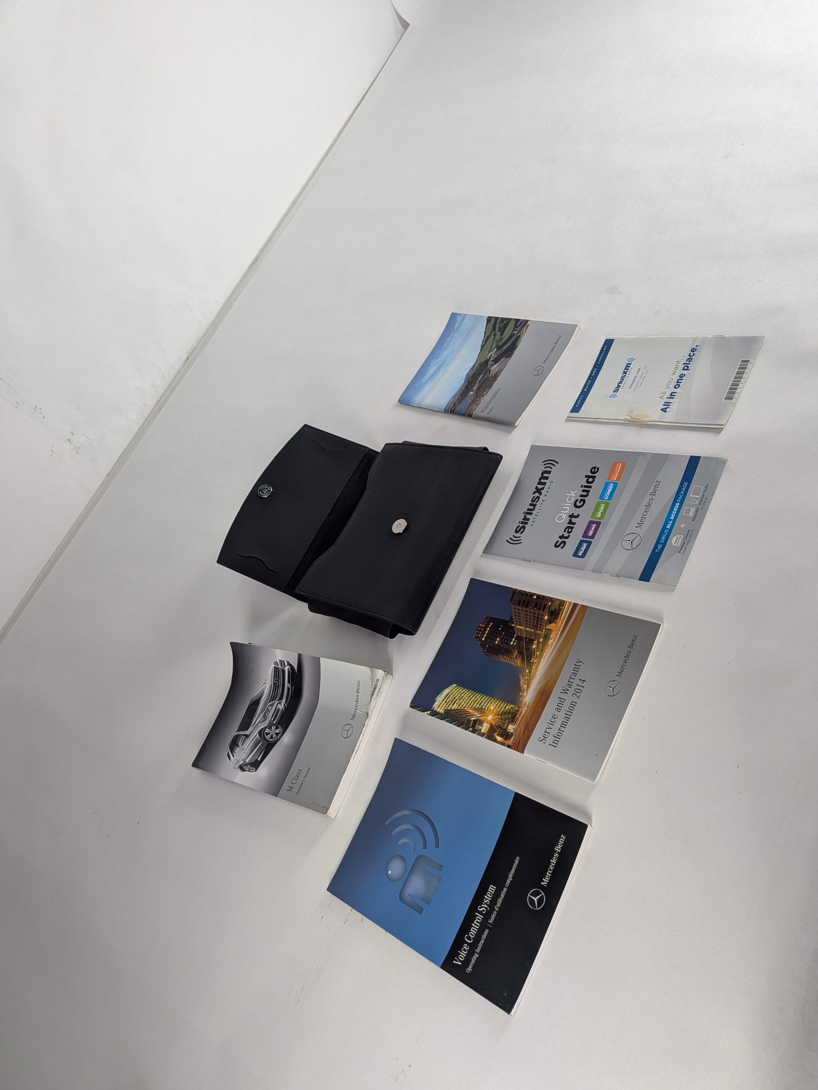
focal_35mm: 24
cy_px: 545
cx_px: 409
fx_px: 756
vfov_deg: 71.6
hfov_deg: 56.8
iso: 36
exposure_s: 1/309
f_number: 1.7
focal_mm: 4.53
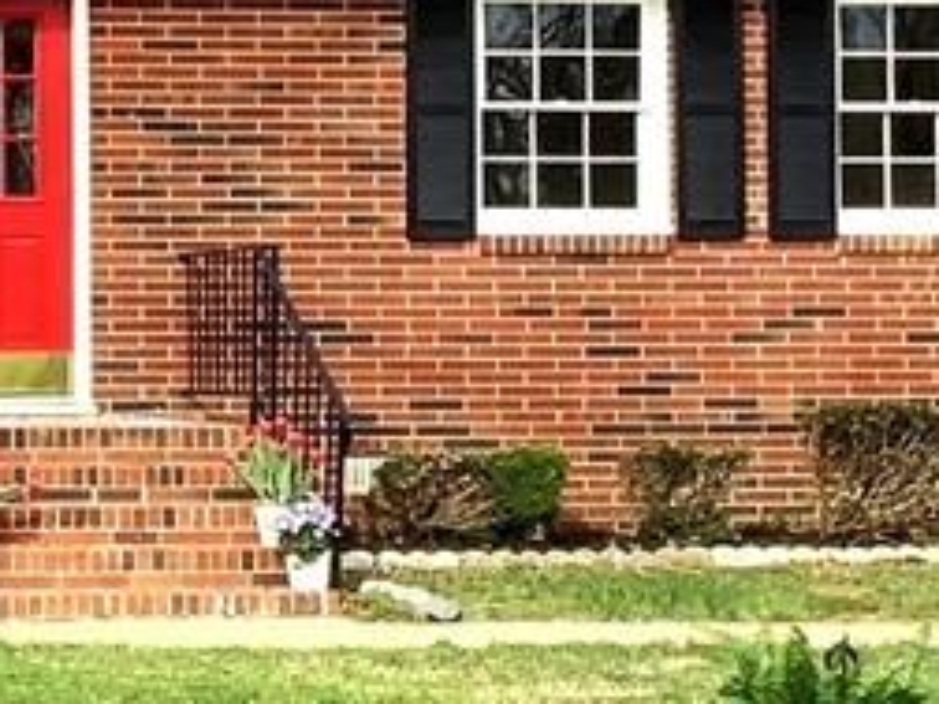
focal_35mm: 126
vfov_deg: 11.7
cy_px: 227
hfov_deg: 14.8
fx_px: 3418
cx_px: -343
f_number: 2.4
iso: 25
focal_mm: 3.3
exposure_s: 1/608
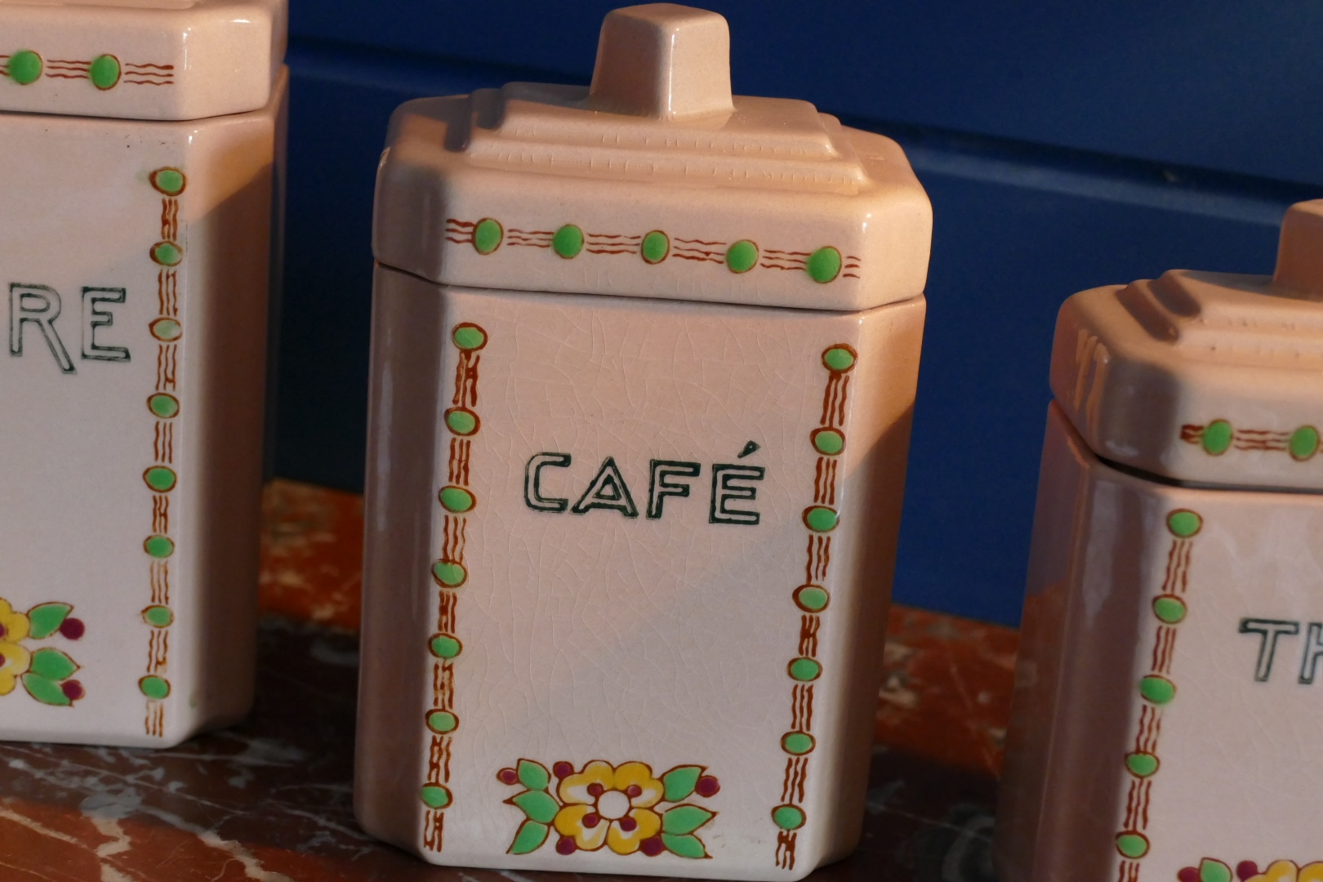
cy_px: 441
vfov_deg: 18.2
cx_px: 662
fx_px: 2756
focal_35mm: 75
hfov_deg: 27.0
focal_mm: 27.23
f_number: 3.7
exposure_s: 1/80
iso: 1600
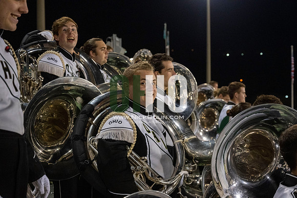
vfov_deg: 26.0
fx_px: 429
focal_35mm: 52
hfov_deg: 38.2
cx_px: 148
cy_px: 99
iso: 3200
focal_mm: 52
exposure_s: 1/500
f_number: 4
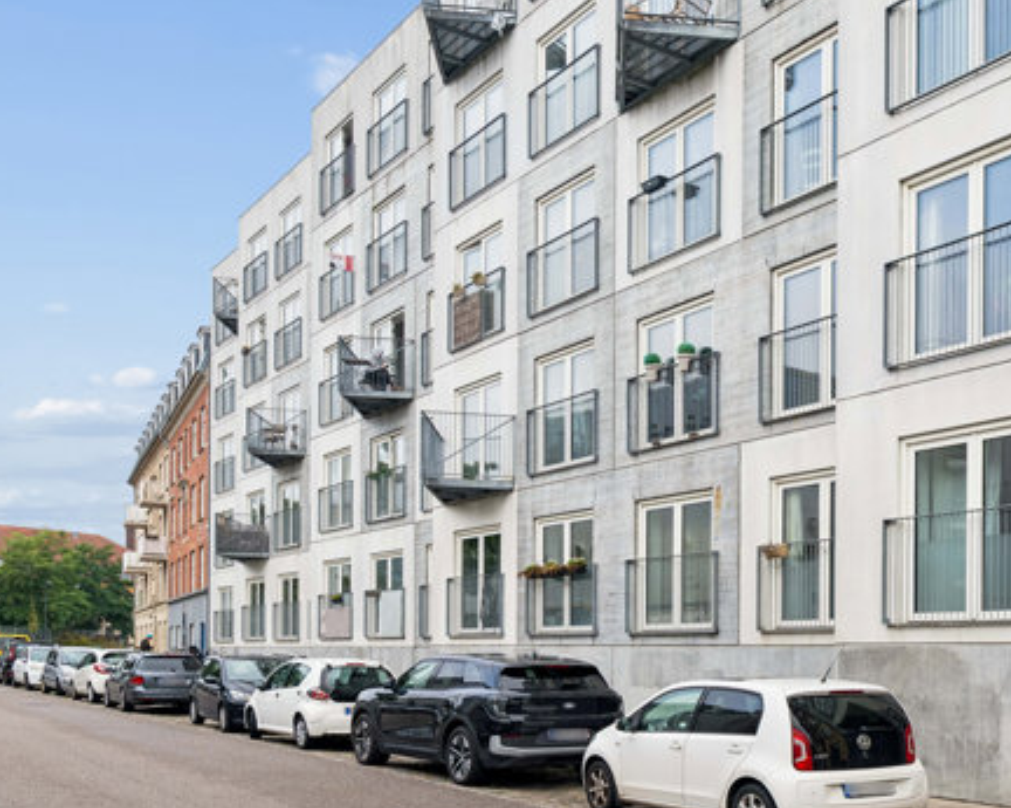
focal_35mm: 40
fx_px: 1196
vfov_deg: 37.0
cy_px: 280
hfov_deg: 44.1
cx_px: 775
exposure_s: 1/80
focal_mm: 23
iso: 125
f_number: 9
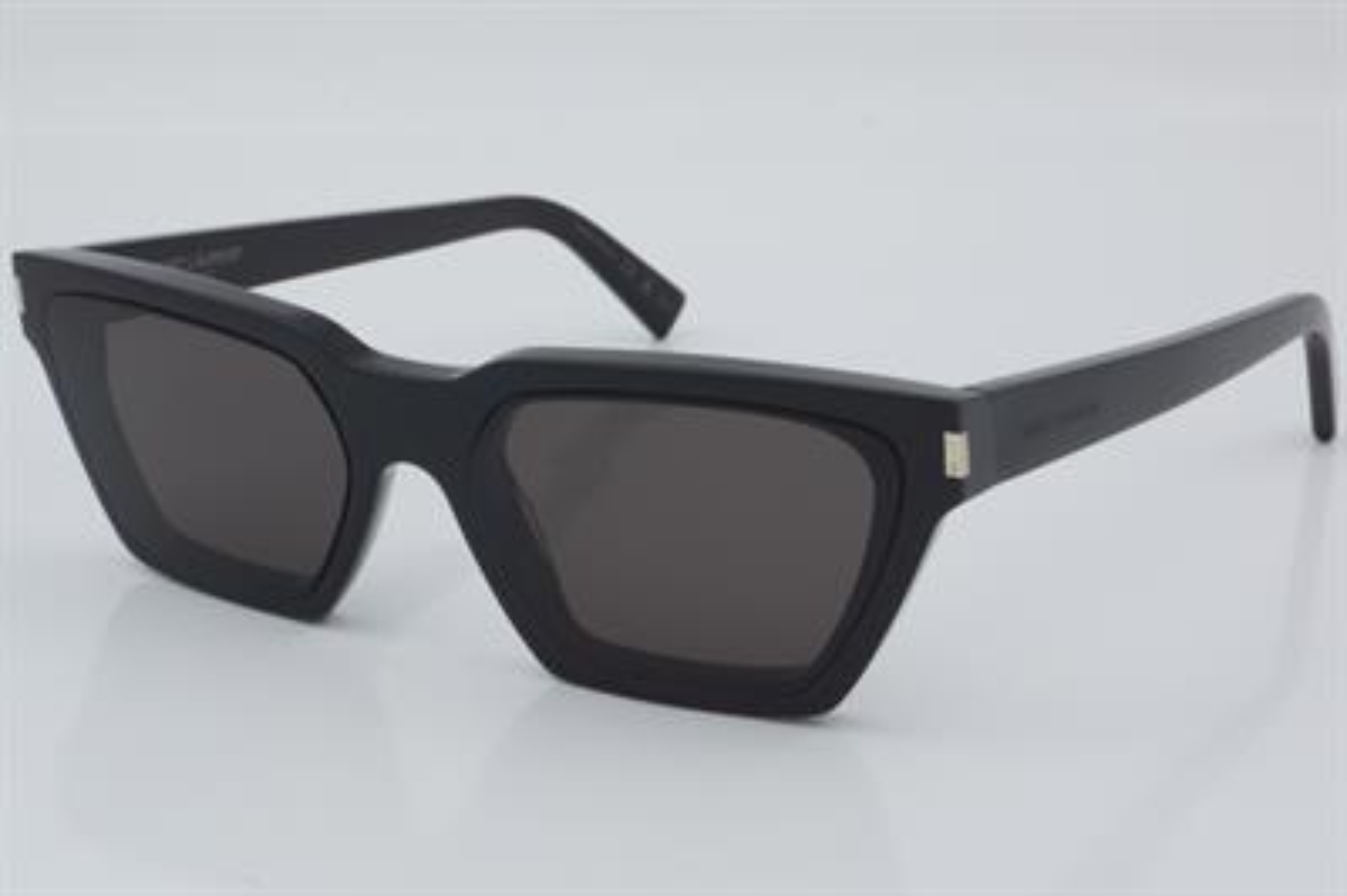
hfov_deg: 27.0
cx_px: 674
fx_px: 2804
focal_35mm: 75
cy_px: 448
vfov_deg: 18.2
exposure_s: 1/4
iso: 100
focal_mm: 50
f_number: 32
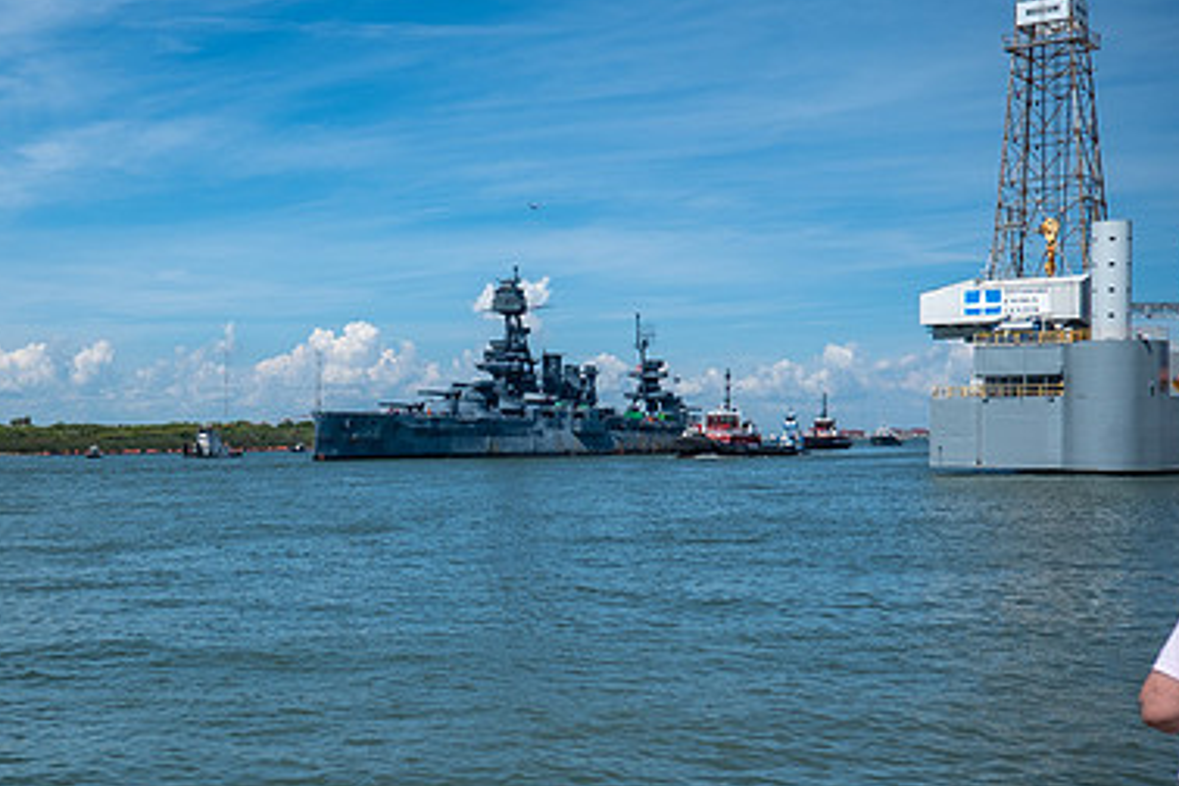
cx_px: 331
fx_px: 1506
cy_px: 454
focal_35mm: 46
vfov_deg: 29.2
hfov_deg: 41.8
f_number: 4
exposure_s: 1/2500
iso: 160
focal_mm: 20.2
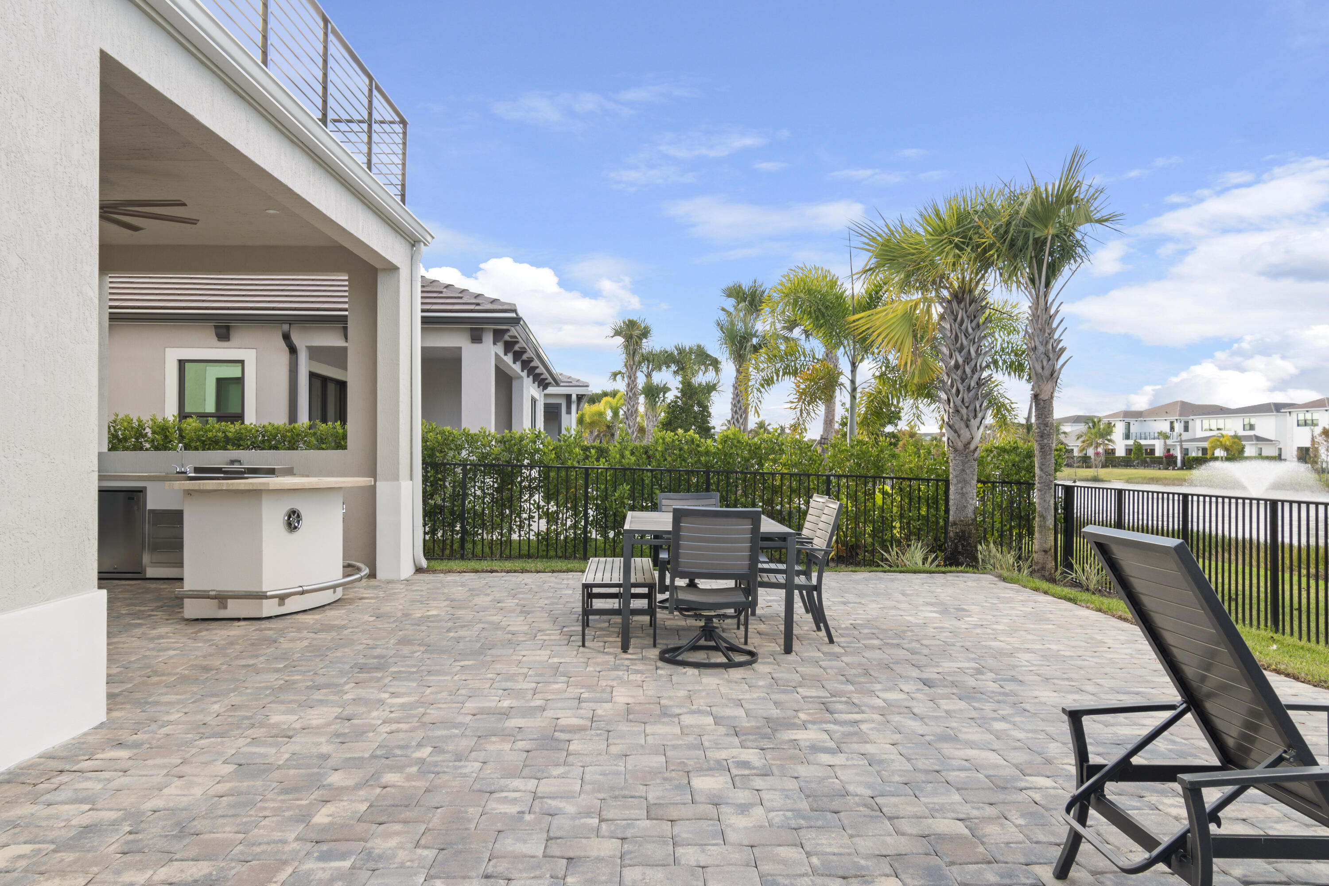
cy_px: 443
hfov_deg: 64.6
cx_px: 664
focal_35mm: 28
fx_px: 1052
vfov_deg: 45.7
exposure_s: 1/13
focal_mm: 19
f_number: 8
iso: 100
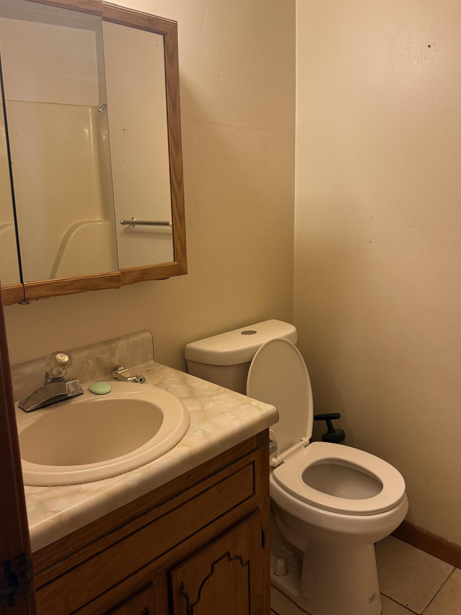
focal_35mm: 28
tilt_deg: -11.3
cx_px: 241
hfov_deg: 49.7
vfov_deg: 63.4
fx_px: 497
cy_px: 286
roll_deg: +0.9
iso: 160
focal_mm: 6.76
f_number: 1.78
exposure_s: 1/60
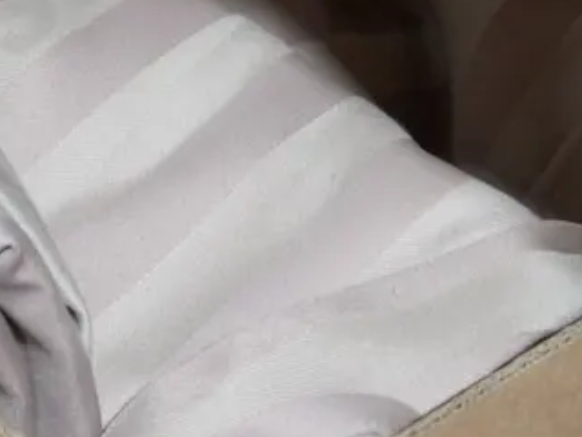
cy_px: -107
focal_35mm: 128
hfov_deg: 15.4
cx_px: 166
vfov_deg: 11.3
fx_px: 2152
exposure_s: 1/60
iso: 1600
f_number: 5
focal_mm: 20
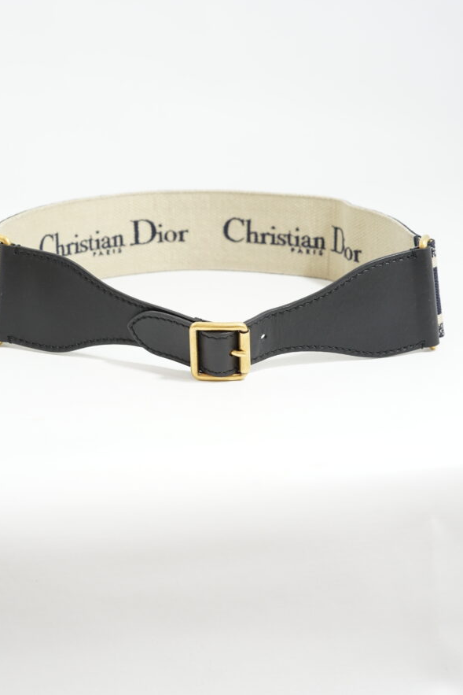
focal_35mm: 58
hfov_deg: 23.4
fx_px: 1118
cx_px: 213
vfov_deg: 34.5
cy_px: 320
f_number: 6.3
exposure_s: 1/15
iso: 640
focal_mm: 50
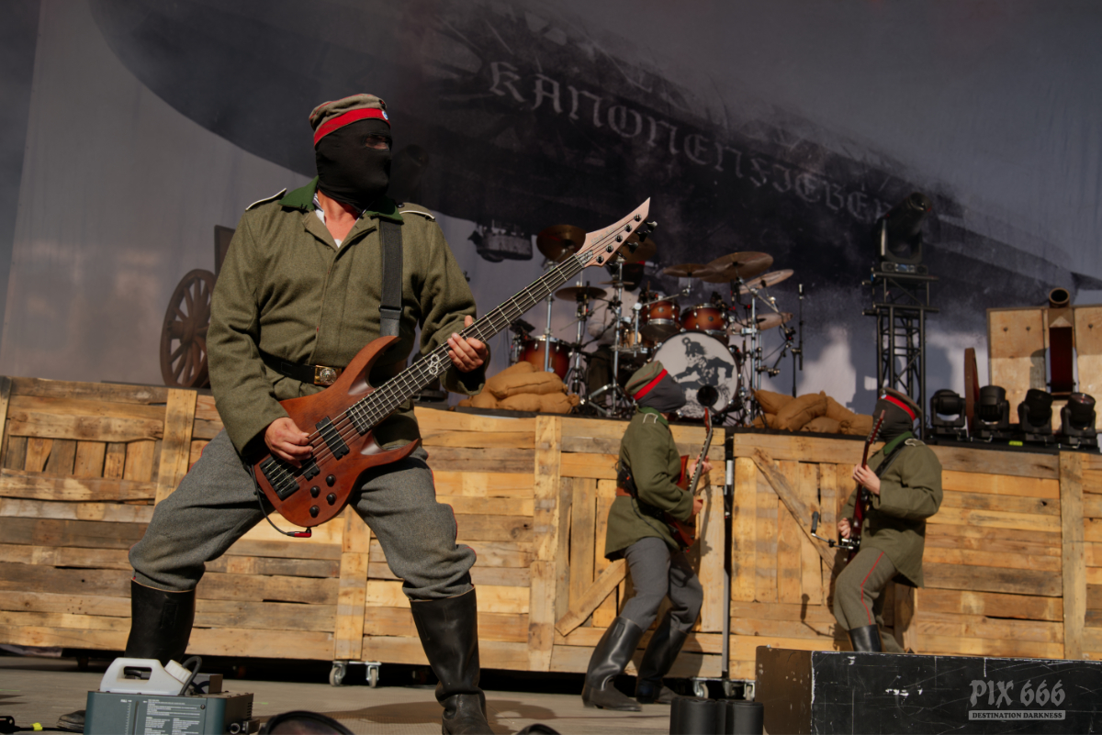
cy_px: 368
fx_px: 1225
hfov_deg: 48.4
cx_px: 551
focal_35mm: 40
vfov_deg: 33.4
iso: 125
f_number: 5
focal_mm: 40
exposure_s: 1/800
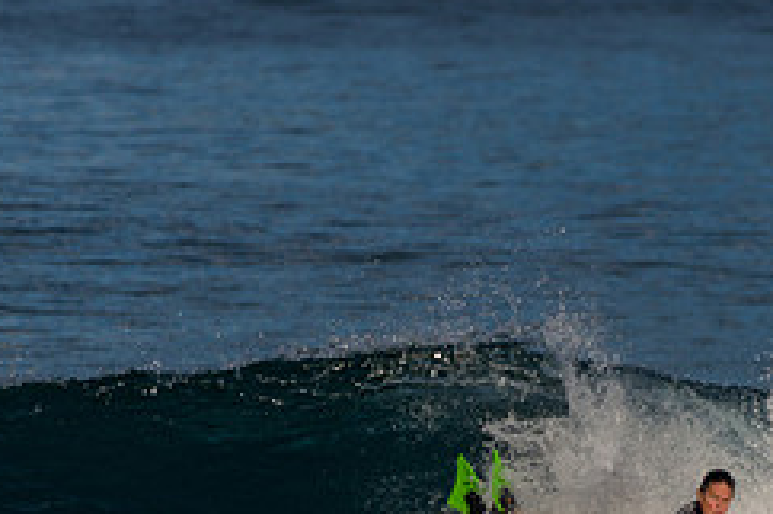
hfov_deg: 1.4
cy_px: 585
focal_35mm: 1470
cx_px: 674
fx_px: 31542
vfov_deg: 0.9
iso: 110
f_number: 5.6
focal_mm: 500
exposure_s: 1/2000
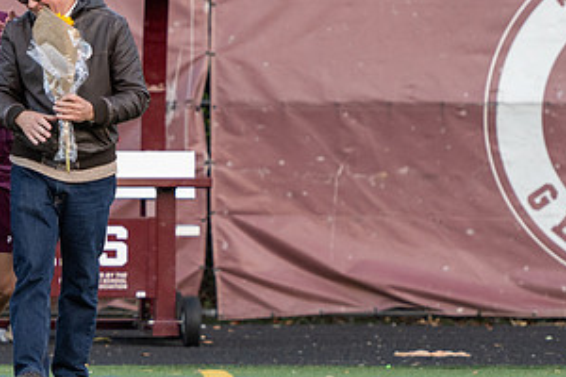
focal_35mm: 591
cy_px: 373
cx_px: 99
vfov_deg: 2.3
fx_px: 9291
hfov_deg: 3.5
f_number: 3.5
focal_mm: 160
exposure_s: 1/400
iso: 640
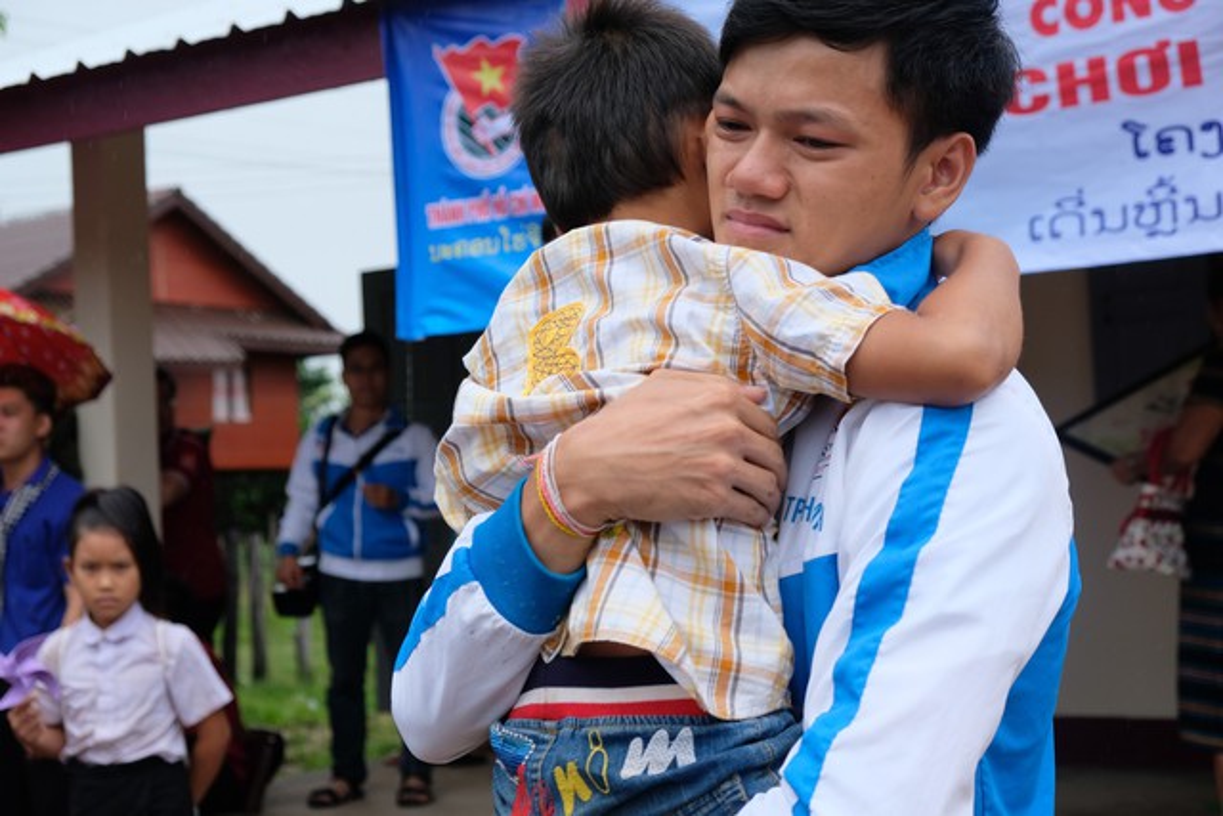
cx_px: 612
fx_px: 1903
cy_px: 408
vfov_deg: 24.2
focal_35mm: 56
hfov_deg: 35.6
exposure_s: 1/350
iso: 400
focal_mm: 37.4
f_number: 4.5
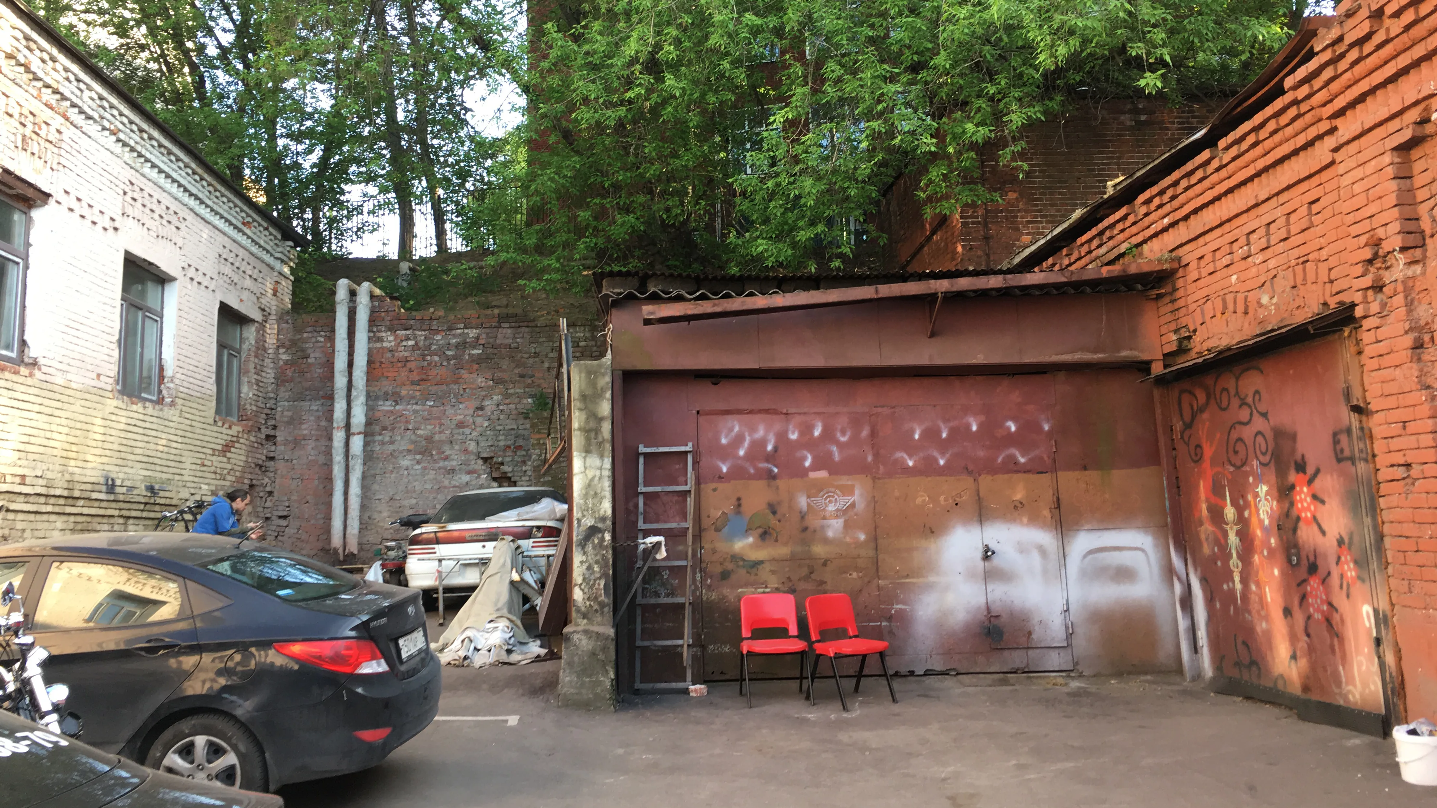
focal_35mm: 32
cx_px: 712
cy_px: 324
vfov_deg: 36.5
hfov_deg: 61.0
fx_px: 1219
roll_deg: +2.8
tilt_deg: +9.3
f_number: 2.2
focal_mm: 4.15
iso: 40
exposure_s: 1/100
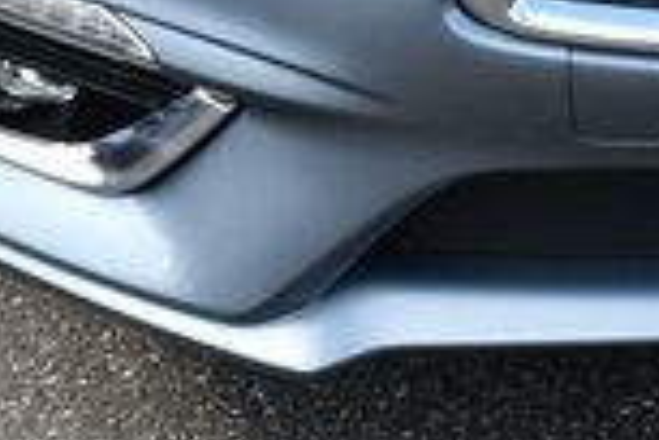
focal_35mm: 184
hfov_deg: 10.6
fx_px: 3368
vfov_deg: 7.3
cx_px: 1094
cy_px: -237
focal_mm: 22
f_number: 5.6
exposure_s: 1/250
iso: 200
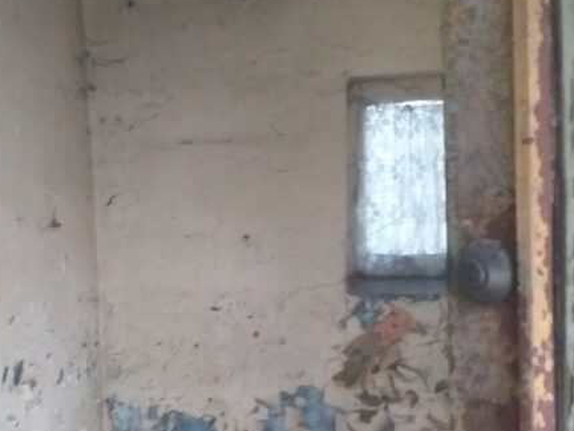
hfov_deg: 38.2
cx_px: 118
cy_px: 238
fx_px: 796
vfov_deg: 30.2
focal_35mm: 48
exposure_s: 1/25
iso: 400
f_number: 1.9
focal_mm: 3.6
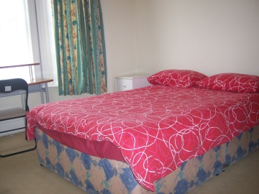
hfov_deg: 51.4
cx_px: 130
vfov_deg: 39.7
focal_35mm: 36
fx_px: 269
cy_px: 97
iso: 100
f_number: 2.8
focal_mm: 6
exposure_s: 1/60
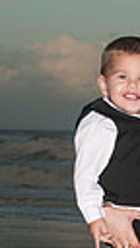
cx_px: 217
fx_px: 1452
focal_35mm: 220
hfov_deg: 5.5
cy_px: 260
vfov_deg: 9.7
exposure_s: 1/160
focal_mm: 40
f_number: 6.3
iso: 100
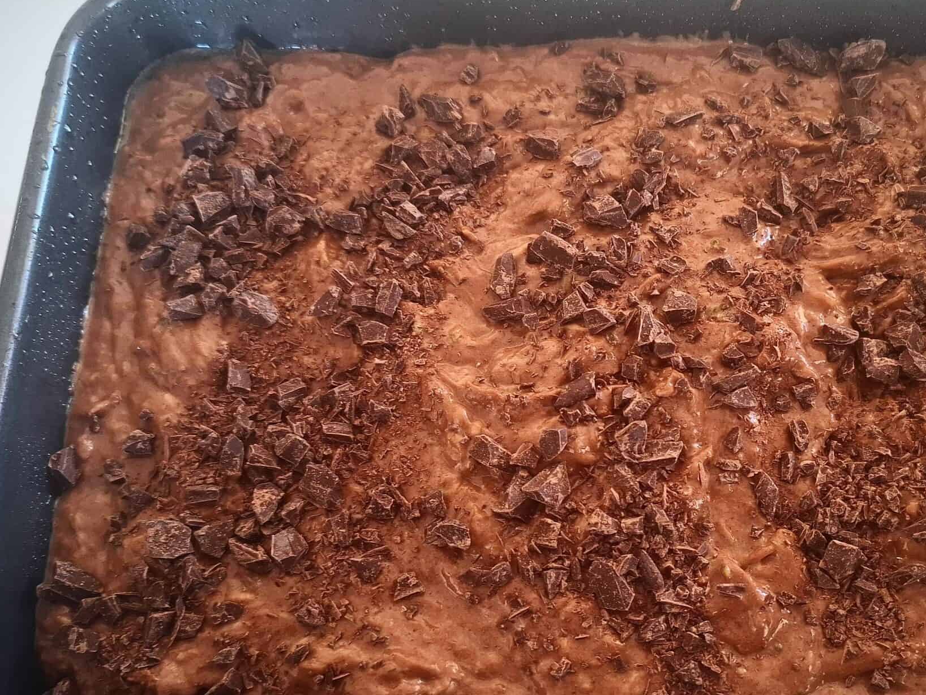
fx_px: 963
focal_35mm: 36
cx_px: 584
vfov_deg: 39.6
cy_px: 378
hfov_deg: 50.8
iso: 250
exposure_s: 1/33
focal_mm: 5.54
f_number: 1.8
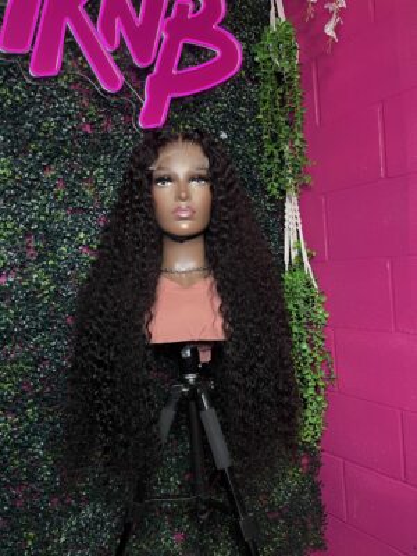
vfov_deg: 67.3
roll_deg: +4.7
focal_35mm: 26
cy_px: 278
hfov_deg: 53.1
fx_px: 418
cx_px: 208
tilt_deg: -2.2
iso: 125
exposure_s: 1/74
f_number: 1.6
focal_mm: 5.1
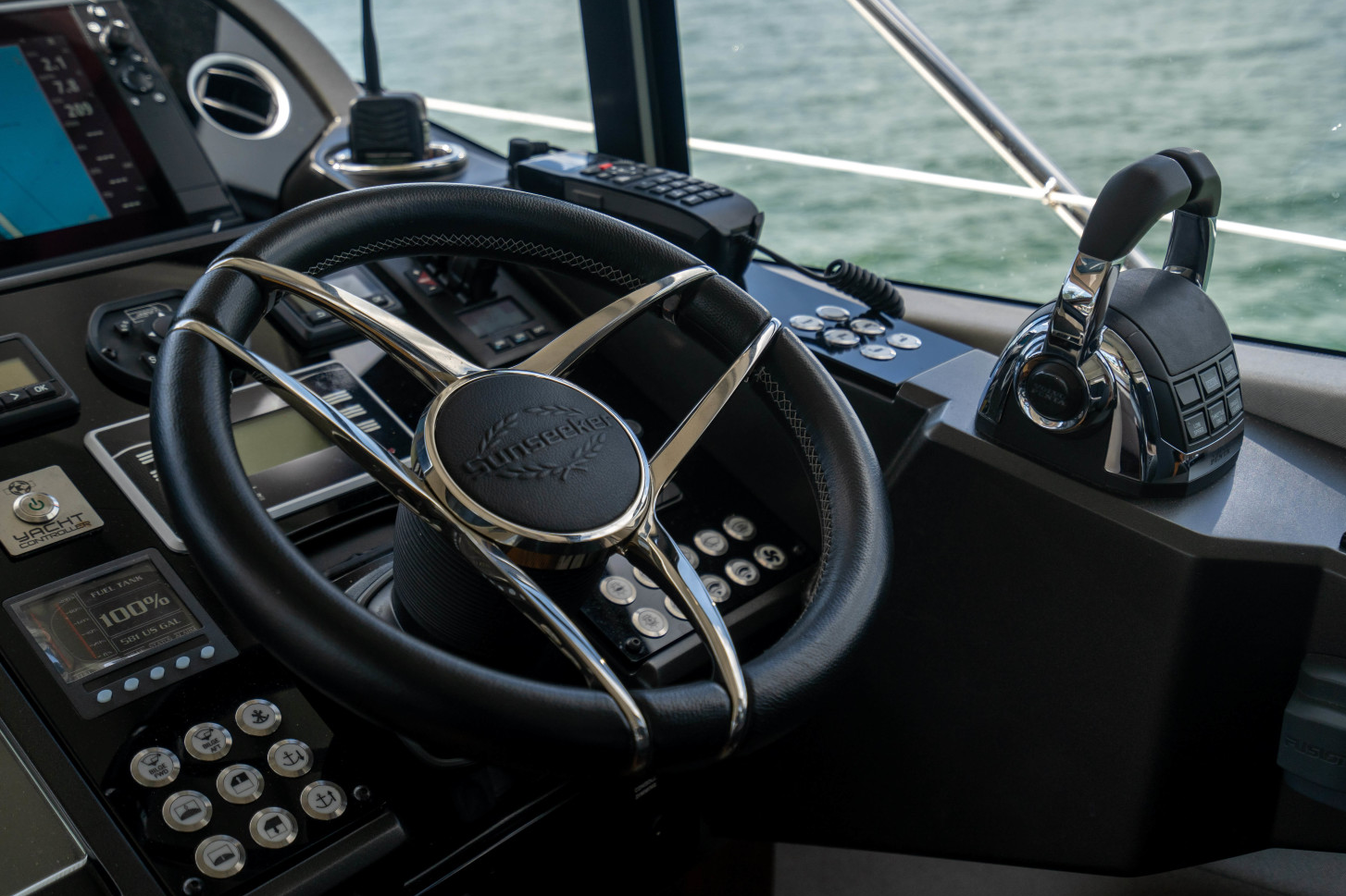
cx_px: 624
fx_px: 1458
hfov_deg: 49.5
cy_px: 401
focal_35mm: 39
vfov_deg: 34.2
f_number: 4
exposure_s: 1/800
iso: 200
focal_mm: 35
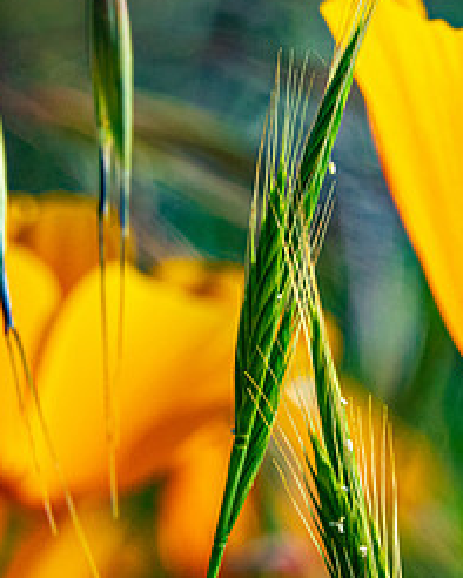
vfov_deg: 1.7
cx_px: 646
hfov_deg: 1.4
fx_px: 18950
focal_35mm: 1107
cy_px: 250
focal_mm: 183.43
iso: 320
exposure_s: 1/640
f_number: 10
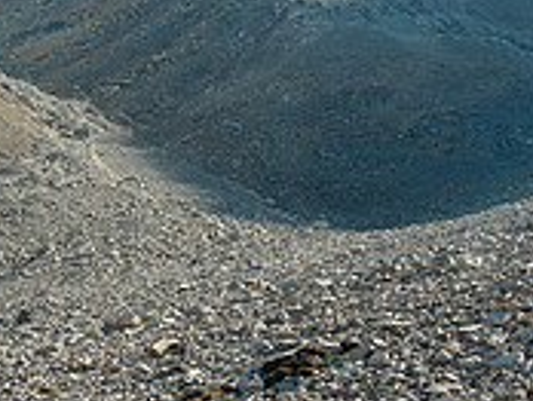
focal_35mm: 80
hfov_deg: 24.4
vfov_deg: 18.2
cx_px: 303
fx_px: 1234
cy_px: 347
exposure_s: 1/125
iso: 200
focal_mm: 12
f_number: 8
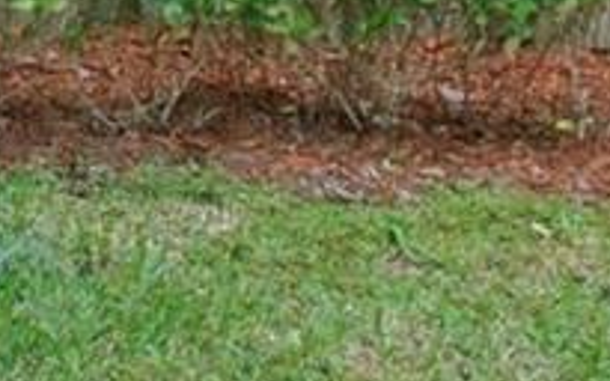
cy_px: -51
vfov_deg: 5.5
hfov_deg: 8.1
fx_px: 3972
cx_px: -845
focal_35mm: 239
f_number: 4.5
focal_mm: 11.4
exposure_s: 1/320
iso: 100
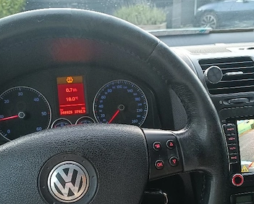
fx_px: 301
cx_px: 122
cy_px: 138
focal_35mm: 40
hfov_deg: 45.8
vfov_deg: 36.9
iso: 627
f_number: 1.88
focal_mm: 5.59
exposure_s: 1/33.3
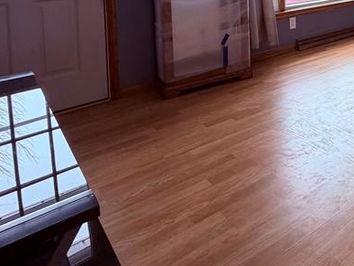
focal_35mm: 37
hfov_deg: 42.5
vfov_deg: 33.1
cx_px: 361
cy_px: -37
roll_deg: +0.8
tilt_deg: -2.5
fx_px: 379
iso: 125
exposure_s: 1/121
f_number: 2.2
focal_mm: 2.22
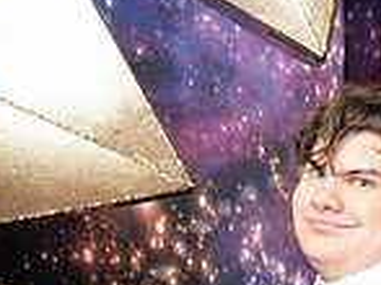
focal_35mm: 144
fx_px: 1584
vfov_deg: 10.0
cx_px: 360
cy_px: 399
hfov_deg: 13.6
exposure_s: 1/160
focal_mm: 49
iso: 320
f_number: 9
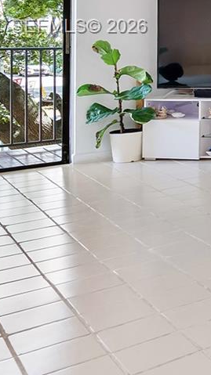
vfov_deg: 34.8
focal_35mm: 56
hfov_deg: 13.8
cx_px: 530
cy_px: 28
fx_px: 558
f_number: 8
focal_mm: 16
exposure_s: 1/20
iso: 800
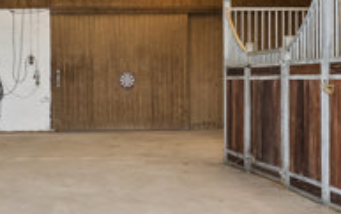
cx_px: 64
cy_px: 91
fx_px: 727
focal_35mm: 78
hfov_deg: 25.9
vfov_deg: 16.7
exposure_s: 1/8
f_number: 8
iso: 200
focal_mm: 18.5
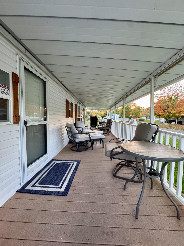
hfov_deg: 85.7
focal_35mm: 14
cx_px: 92
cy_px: 123
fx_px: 99
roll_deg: +0.0
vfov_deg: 102.1
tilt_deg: -3.3
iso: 320
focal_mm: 2.22
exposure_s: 1/70
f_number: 2.2
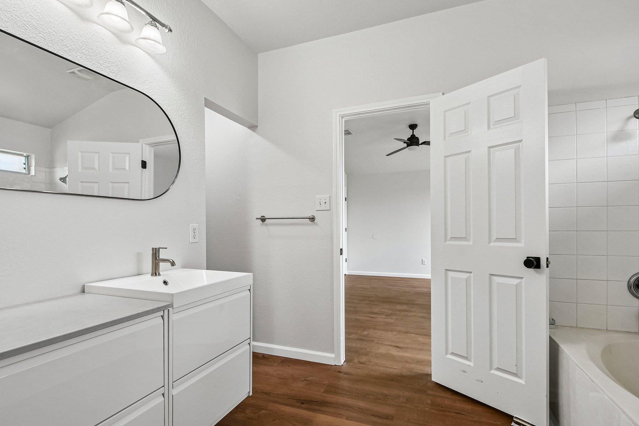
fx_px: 302
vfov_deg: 70.4
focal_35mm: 17
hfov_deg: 93.3
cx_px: 309
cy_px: 207
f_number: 8
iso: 400
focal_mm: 10
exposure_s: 1/50
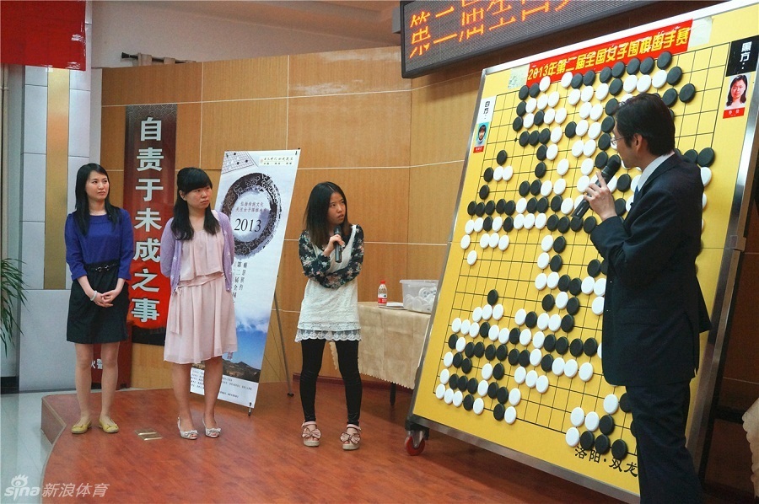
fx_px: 853
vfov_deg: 32.9
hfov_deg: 48.0
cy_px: 252
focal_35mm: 40
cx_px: 380
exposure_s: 1/160
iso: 2000
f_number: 4.5
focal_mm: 27
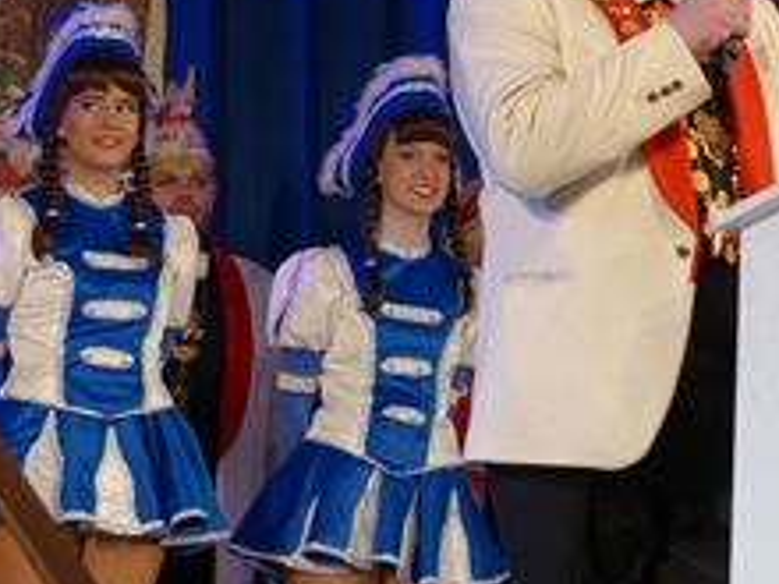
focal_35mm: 198
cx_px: 669
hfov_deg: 10.0
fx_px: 4456
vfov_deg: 7.5
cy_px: 138
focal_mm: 19.6
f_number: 2.8
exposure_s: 1/60
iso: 160
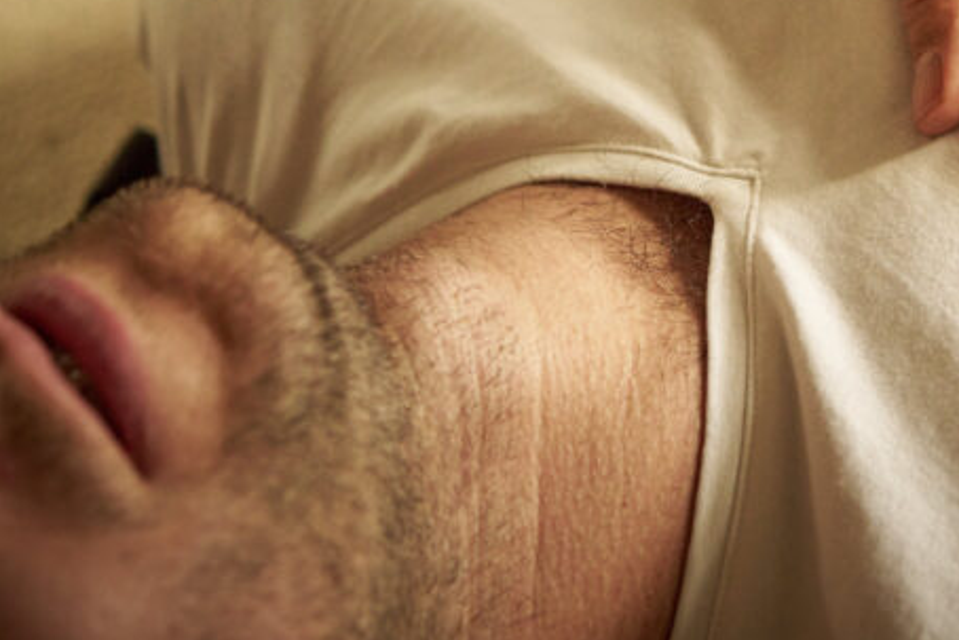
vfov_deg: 11.0
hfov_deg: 16.3
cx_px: 860
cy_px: -20
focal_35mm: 124
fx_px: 3304
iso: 1600
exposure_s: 1/100
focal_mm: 55
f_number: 3.2
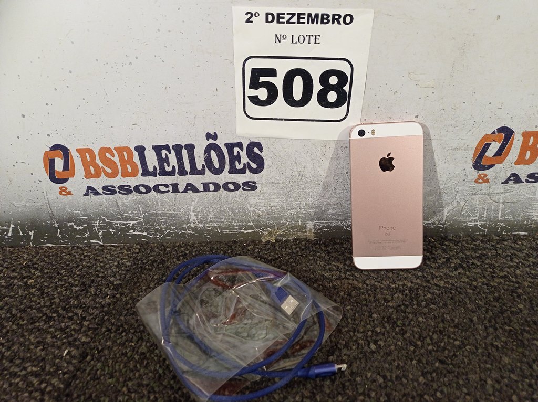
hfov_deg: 63.5
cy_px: 201
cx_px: 269
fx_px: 435
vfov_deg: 49.7
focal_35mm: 28
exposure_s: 1/120
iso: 181
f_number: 1.79
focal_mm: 4.7
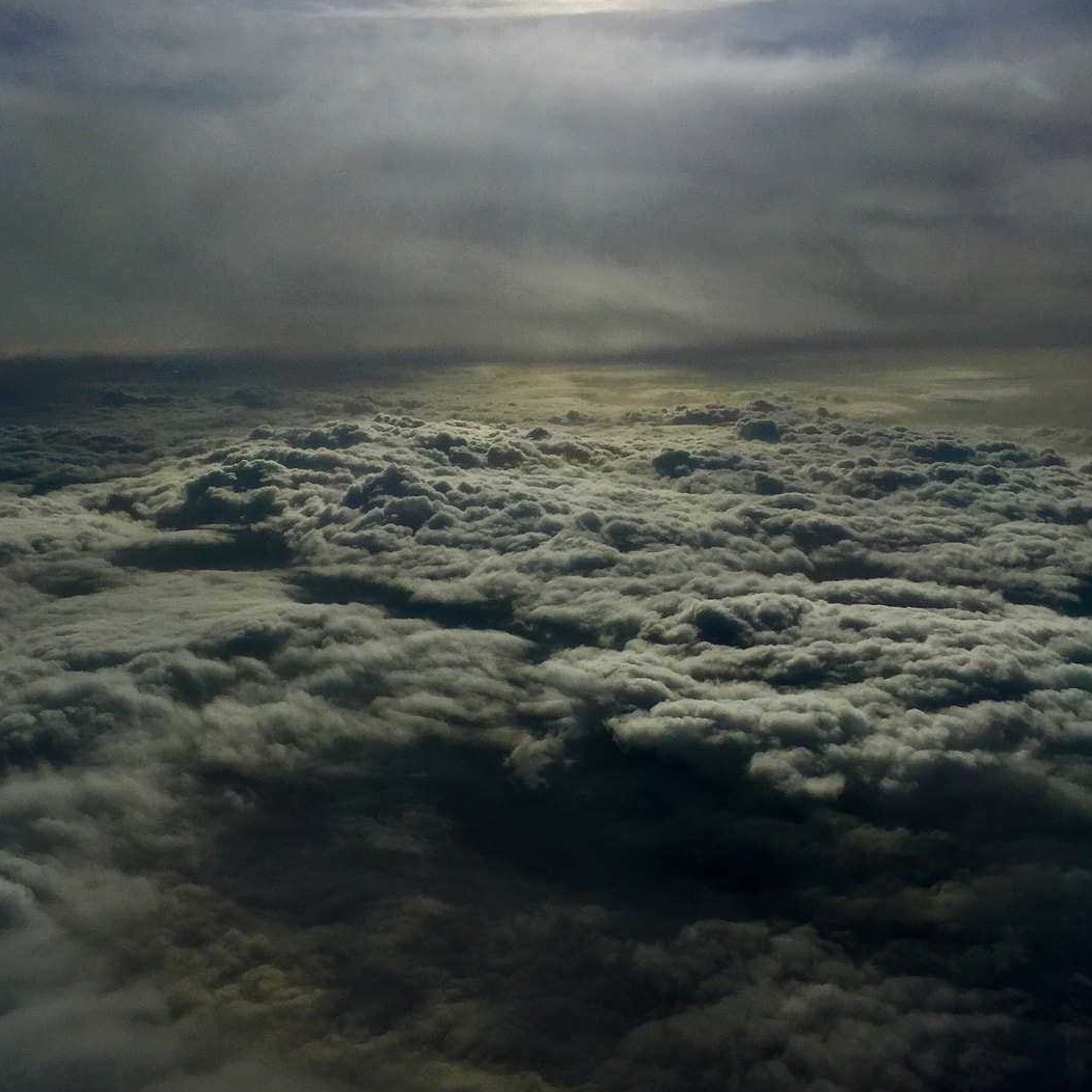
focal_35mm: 39
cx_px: 488
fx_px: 1392
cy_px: 593
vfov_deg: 42.8
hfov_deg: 42.8
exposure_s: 1/13333
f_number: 2.2
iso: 32
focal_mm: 4.15
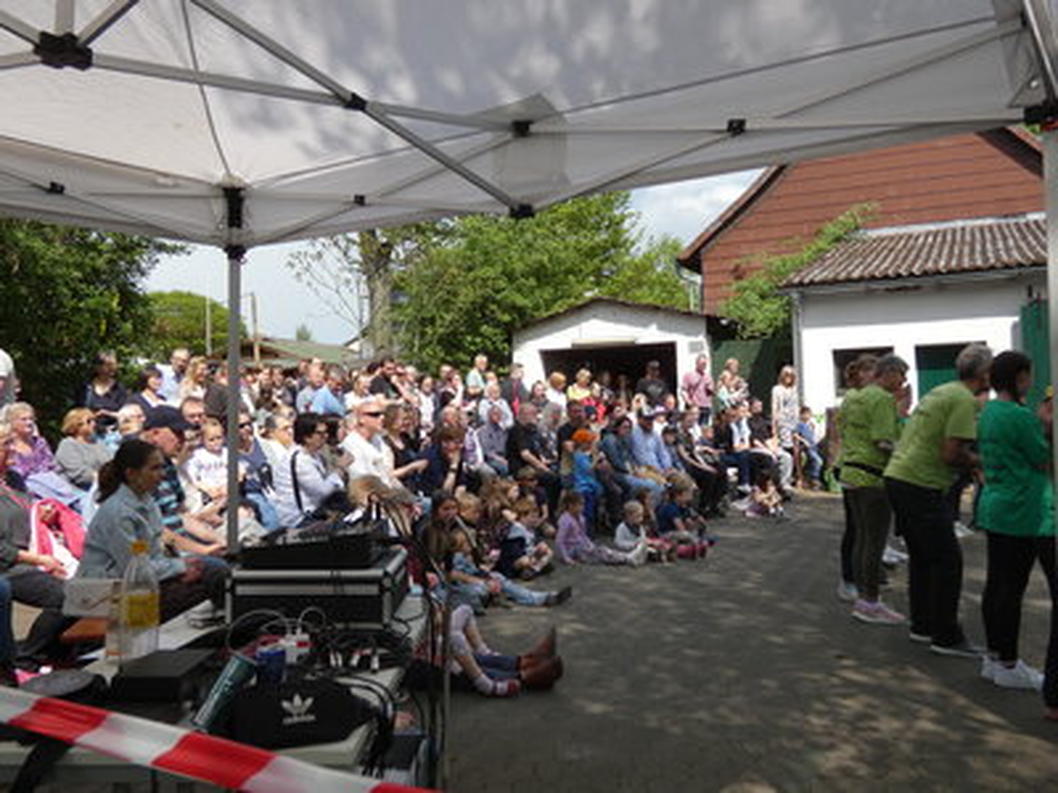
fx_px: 917
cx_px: 529
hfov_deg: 60.0
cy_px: 396
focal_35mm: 30
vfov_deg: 46.8
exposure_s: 1/640
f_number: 3.3
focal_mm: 5.3
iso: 80
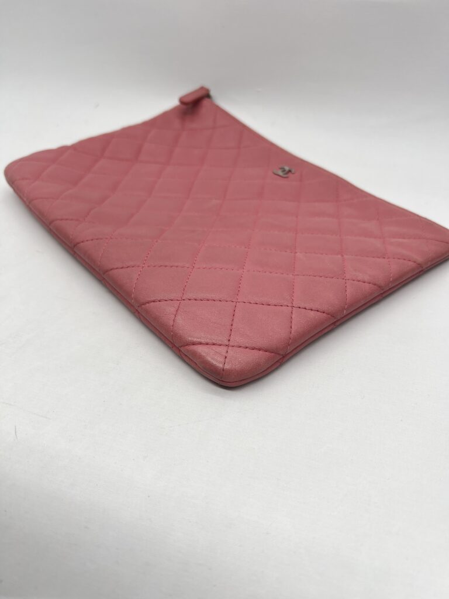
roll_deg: -1.3
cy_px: 300
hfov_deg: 53.1
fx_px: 450
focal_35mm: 26
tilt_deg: -37.5
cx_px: 224
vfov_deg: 67.3
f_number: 1.5
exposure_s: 1/212
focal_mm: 5.7
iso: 40
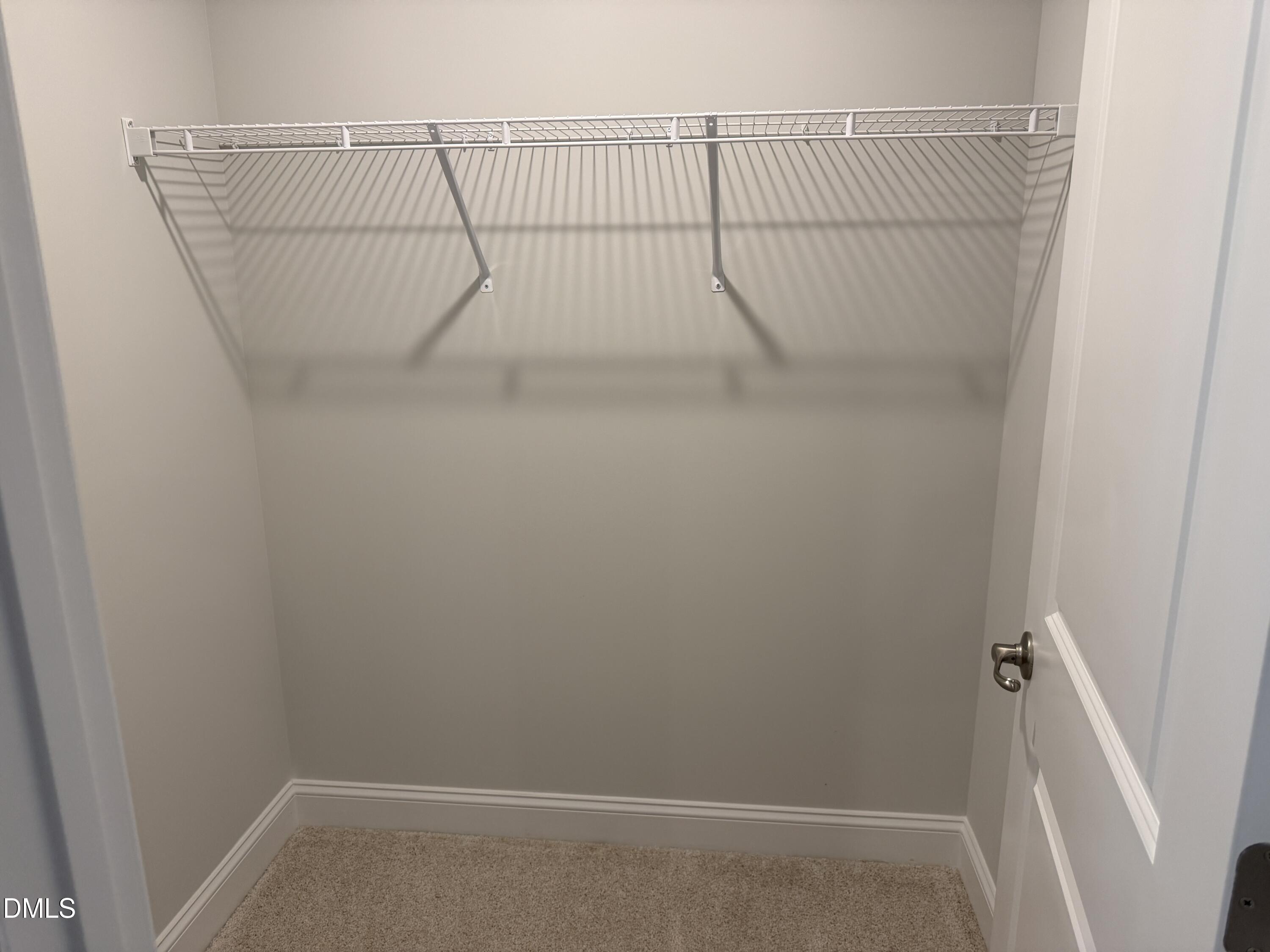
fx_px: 881
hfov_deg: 71.6
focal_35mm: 24
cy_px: 476
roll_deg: +1.5
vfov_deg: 56.8
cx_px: 635
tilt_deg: -12.8
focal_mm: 6.76
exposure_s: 1/120
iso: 160
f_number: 1.78
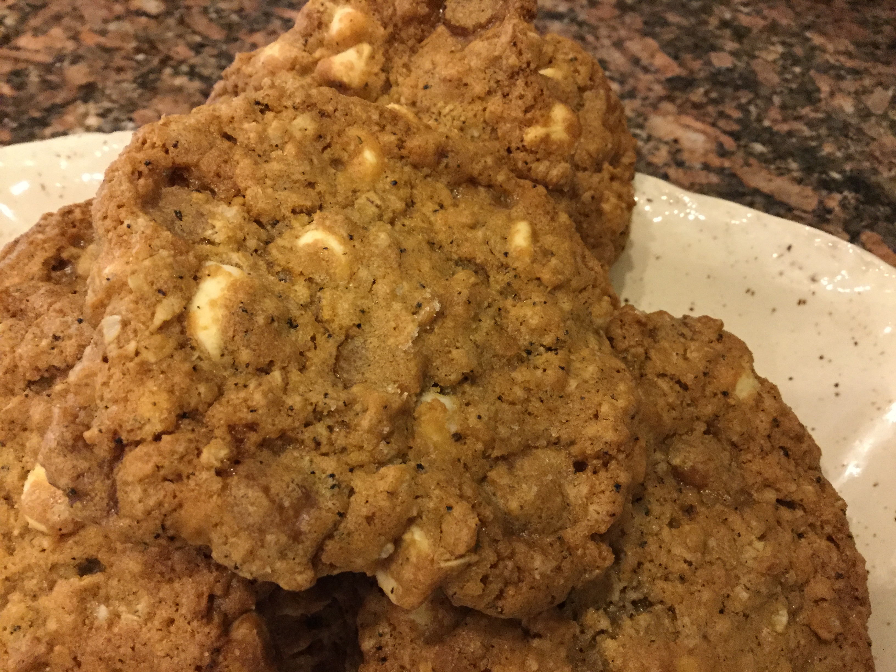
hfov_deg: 58.4
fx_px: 802
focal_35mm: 31
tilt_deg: -51.2
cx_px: 448
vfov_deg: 45.4
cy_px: 336
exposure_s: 1/15
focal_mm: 3.3
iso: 200
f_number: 2.4
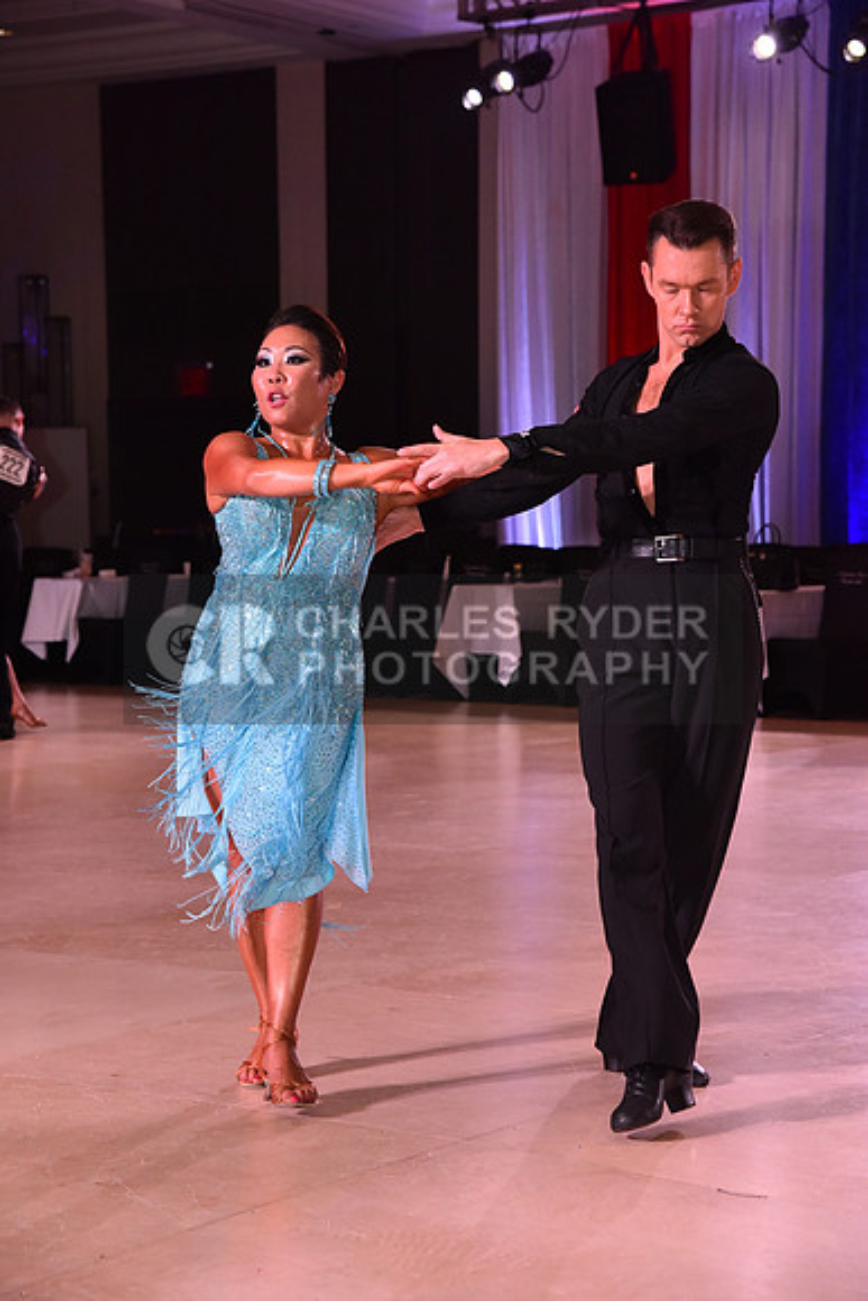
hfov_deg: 16.7
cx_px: 434
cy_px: 650
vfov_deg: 24.8
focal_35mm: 82
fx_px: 2964
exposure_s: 1/320
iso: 2500
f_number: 6.3
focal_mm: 82
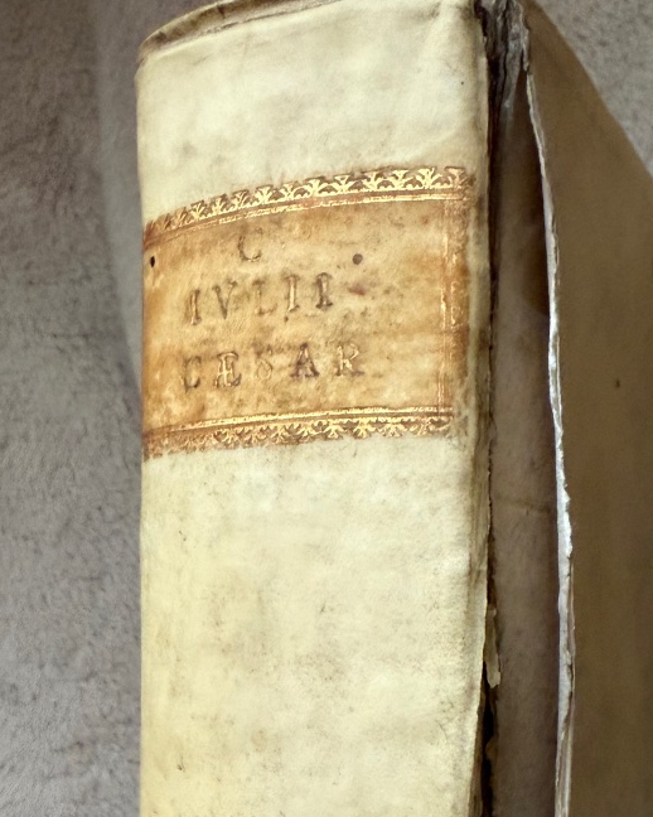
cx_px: 521
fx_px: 1136
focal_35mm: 47
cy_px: 668
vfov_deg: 37.9
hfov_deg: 31.3
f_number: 2.2
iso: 500
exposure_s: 1/60
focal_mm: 2.22
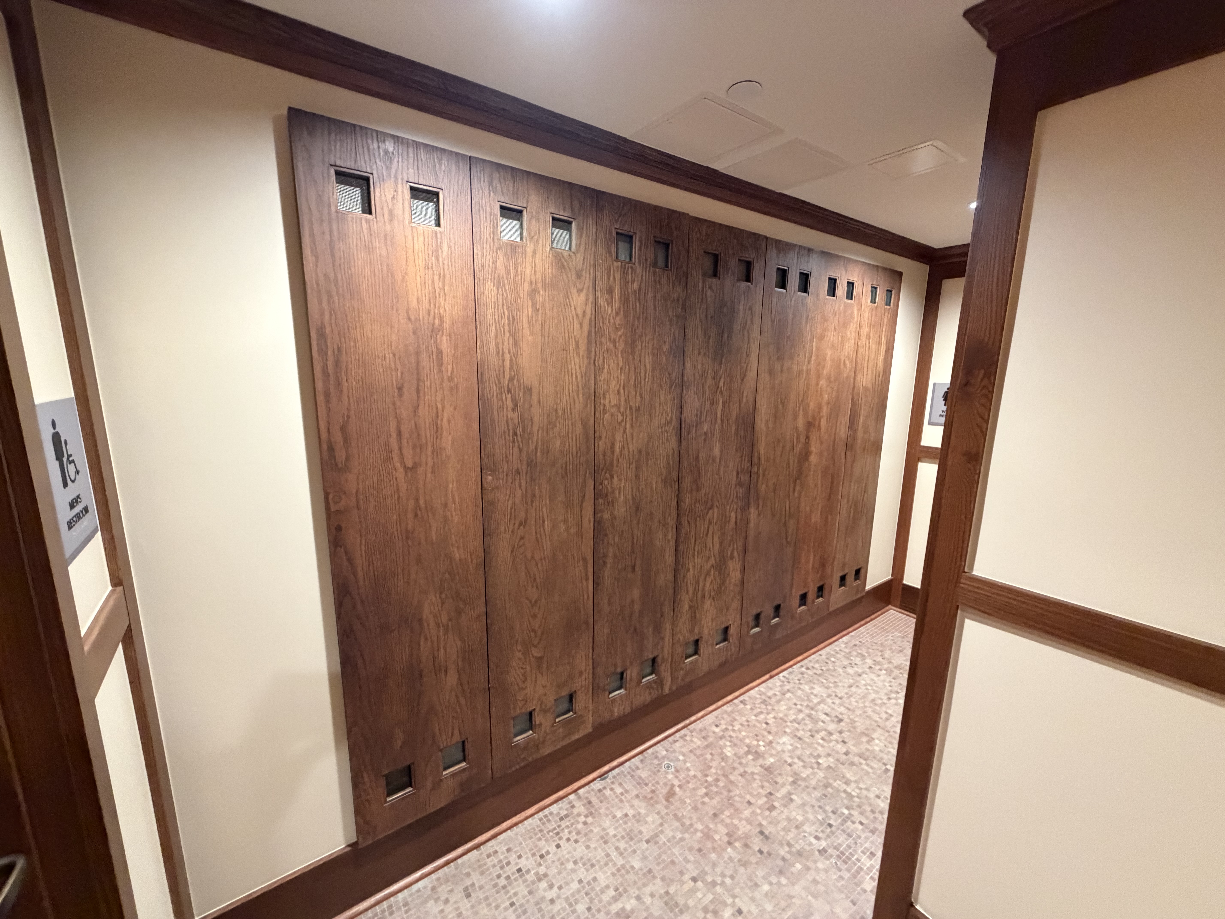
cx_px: 612
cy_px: 460
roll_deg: -0.8
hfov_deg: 102.1
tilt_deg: -10.9
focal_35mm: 14
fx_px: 495
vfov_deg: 85.7
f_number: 2.2
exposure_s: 1/60
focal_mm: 2.22
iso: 640
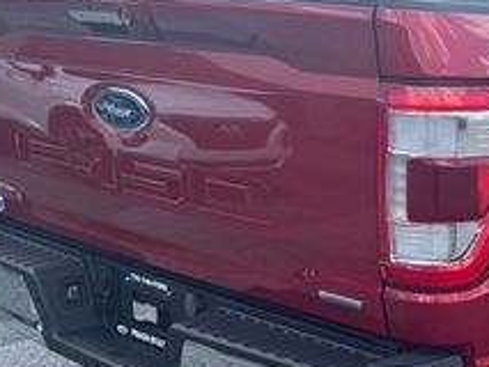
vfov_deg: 20.4
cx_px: 560
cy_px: 213
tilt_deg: -10.8
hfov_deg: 24.8
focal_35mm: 72
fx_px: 1018
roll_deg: +0.9
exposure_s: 1/1366
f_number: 1.78
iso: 80
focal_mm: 6.76
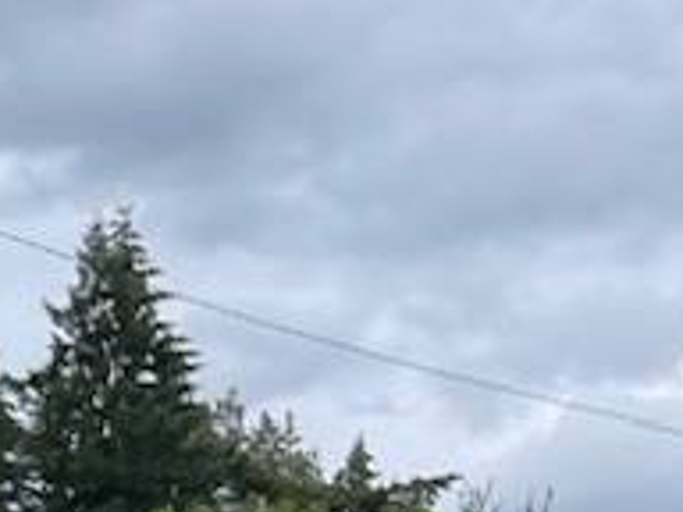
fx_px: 3295
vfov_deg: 8.3
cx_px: -1291
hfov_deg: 9.5
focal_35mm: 167
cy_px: 1134
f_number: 1.6
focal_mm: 5.1
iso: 32
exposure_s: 1/3448
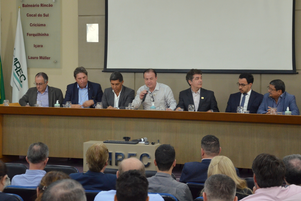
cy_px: 100
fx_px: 627
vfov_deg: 18.2
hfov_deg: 27.0
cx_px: 150
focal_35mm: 75
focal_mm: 50
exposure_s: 1/25
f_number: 5
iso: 1600
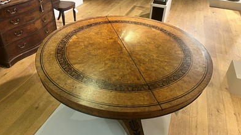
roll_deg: -3.4
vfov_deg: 40.1
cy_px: 58
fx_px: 185
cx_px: 123
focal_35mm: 29
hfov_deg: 66.1
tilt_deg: -33.4
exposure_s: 1/50
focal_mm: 5.1
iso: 100
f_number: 1.6
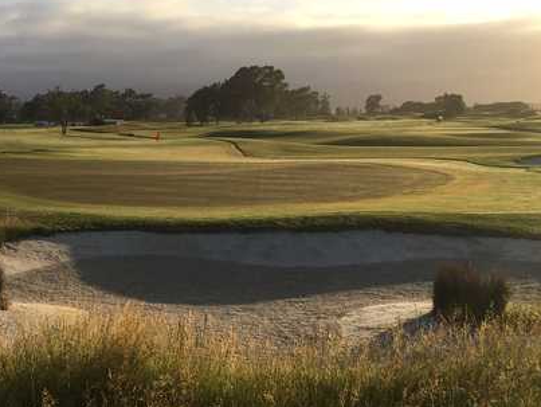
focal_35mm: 46
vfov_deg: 31.4
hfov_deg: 40.2
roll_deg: +0.4
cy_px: 261
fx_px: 720
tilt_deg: -10.3
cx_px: 145
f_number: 2.2
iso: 25
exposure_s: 1/927
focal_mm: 4.15
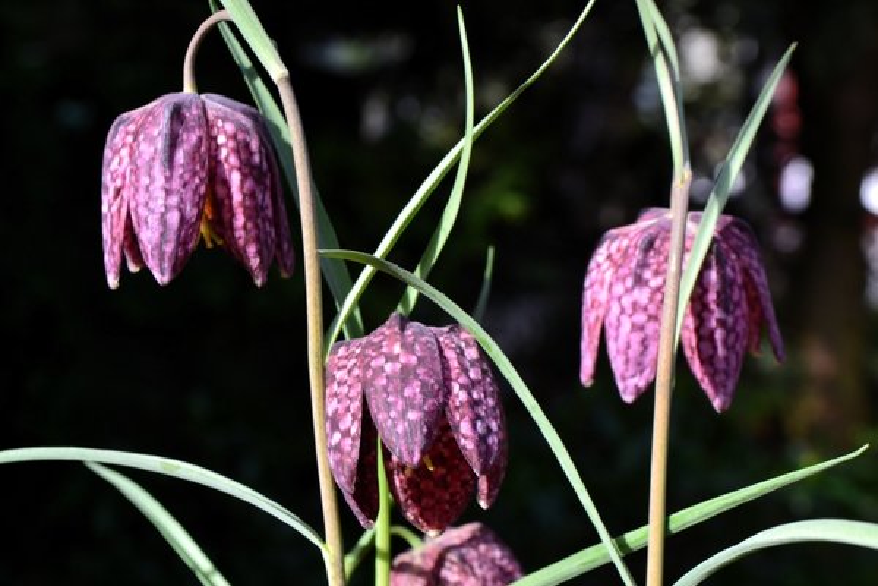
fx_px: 1463
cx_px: 439
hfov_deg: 33.4
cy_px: 293
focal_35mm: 60
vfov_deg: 22.6
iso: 400
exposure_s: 1/200
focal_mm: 40
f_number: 10
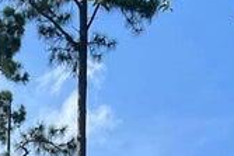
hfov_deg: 11.8
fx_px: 1078
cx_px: -130
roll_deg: +0.2
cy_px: 576
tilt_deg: -2.0
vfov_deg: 6.8
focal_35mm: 166
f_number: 1.5
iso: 50
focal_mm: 5.7
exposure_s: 1/3831
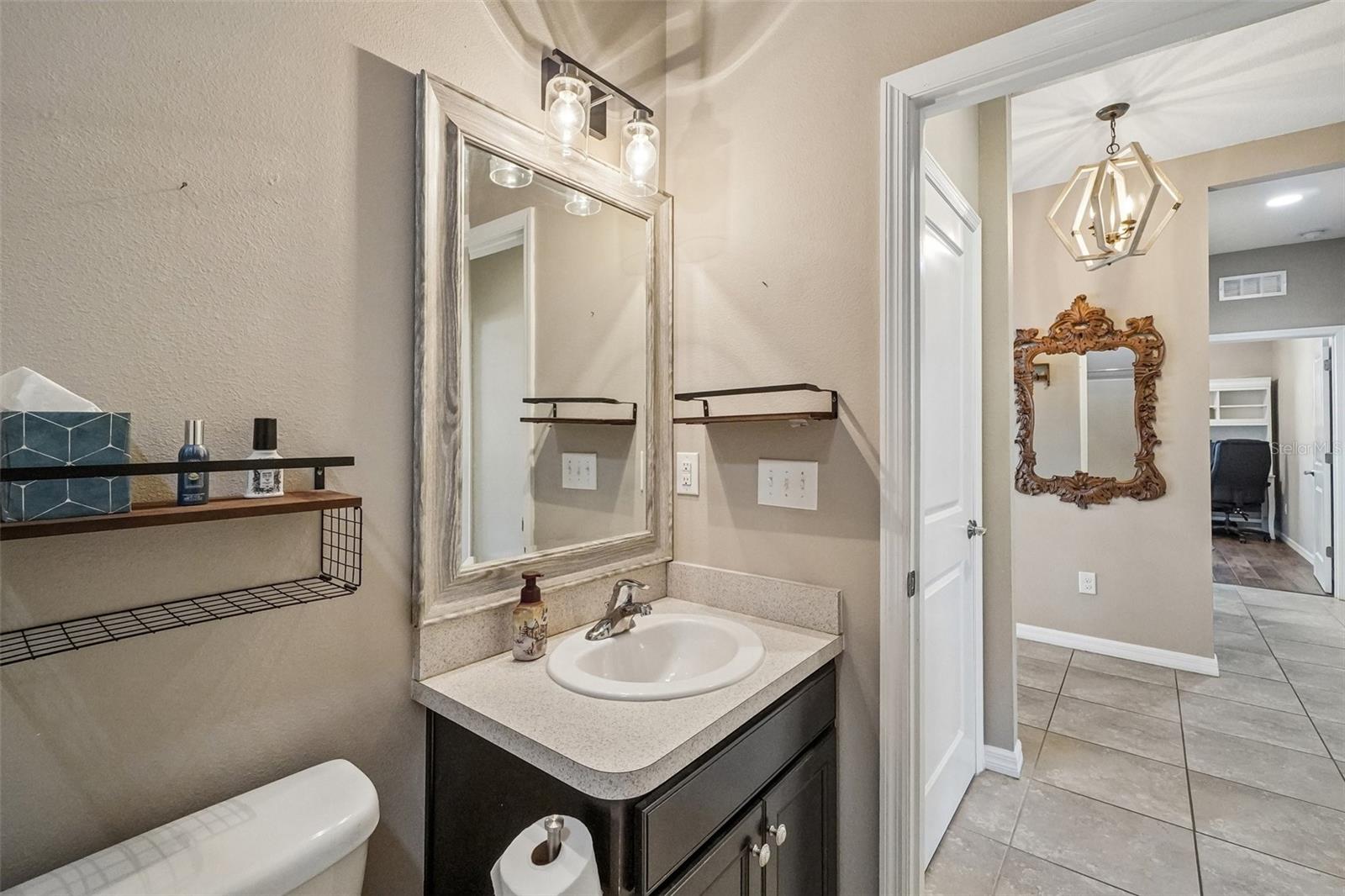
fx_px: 560
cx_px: 672
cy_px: 448
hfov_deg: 100.4
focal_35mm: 15
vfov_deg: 77.3
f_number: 8
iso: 3200
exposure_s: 1/30
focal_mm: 10
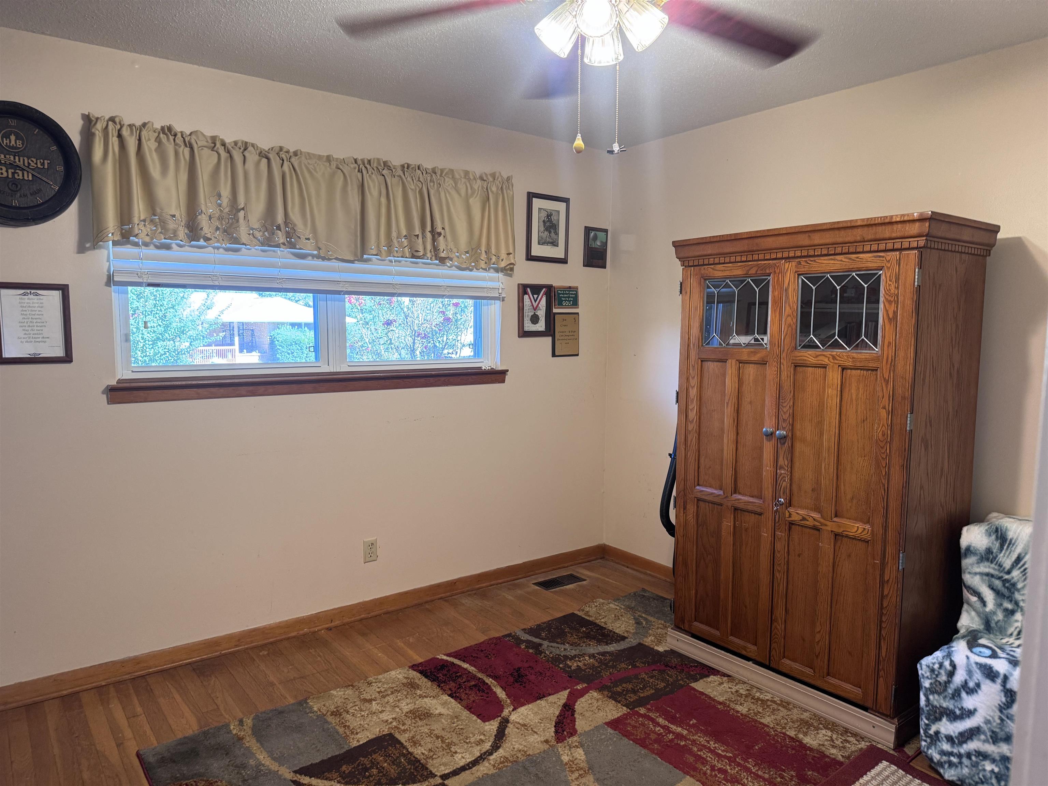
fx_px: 727
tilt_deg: -5.8
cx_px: 524
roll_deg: -0.6
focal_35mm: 24
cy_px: 393
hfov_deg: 71.6
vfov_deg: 56.8
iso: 160
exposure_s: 1/60
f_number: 1.78
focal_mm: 6.76
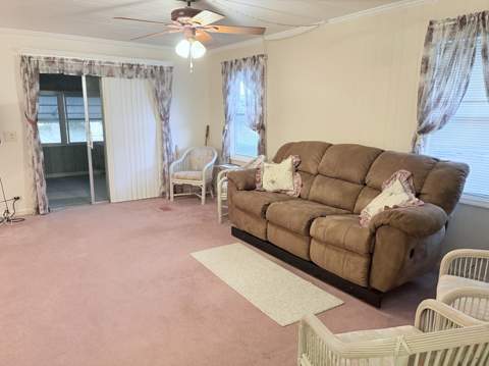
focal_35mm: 26
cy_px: 183
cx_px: 244
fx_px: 367
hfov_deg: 67.4
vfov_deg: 53.0
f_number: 1.6
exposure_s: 1/60
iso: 400
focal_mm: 5.96
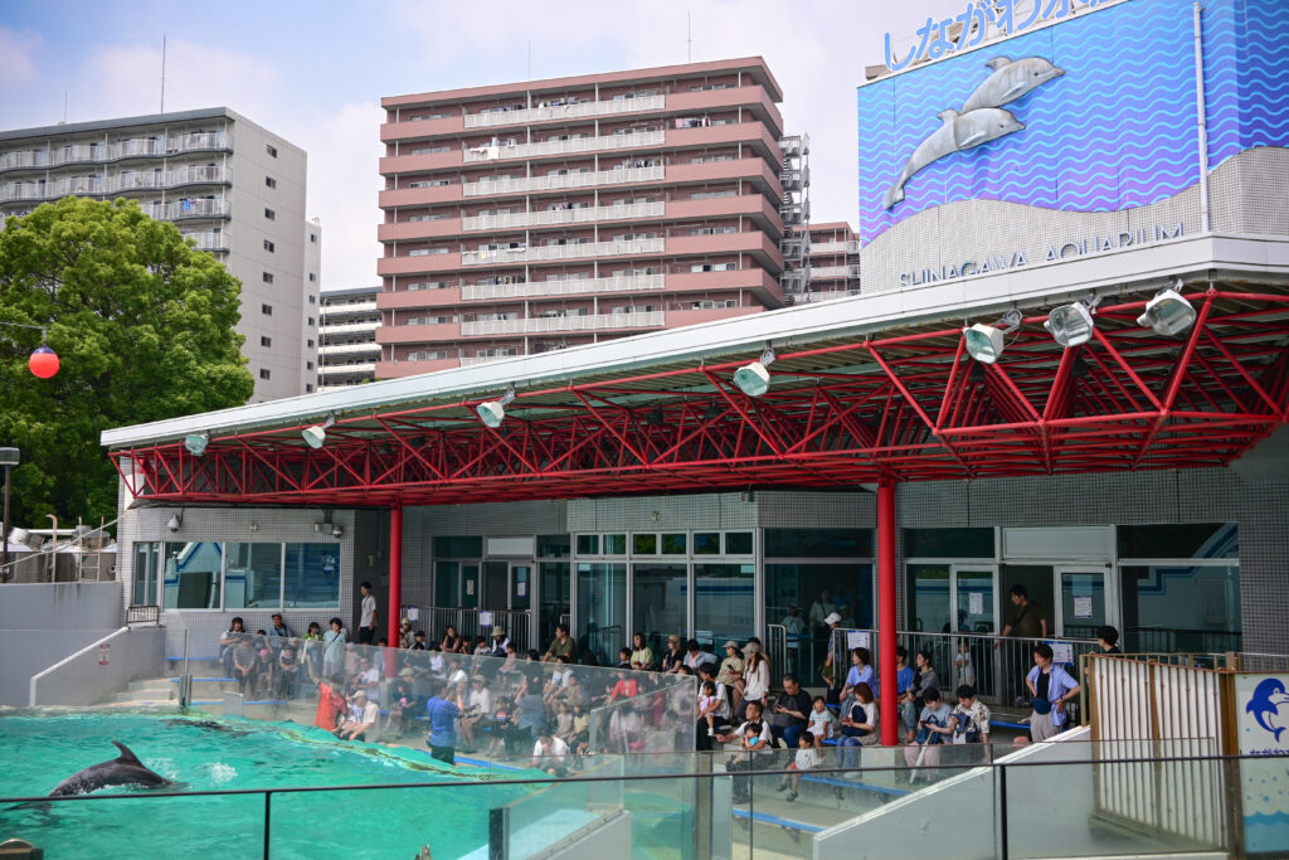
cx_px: 644
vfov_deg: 36.9
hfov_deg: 53.1
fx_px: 1289
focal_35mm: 36
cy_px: 430
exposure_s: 1/640
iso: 100
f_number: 4.5
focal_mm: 24
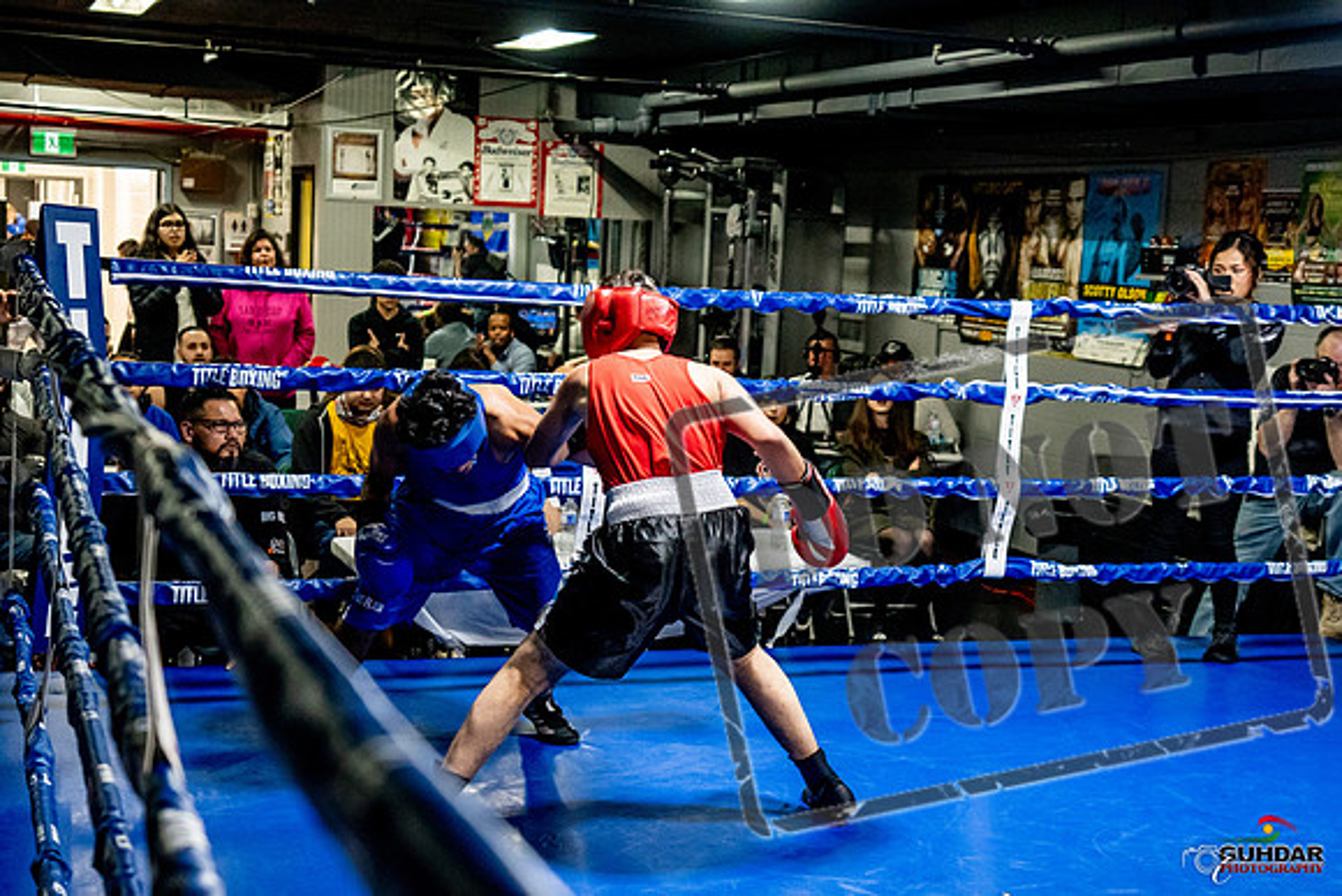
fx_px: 1939
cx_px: 671
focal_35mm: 52
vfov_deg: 26.0
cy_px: 448
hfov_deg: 38.2
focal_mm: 35
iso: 5000
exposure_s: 1/800
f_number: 2.8
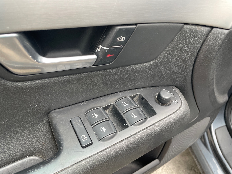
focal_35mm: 26
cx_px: 116
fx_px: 174
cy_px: 87
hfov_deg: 67.3
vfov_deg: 53.1
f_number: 1.6
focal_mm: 4.2
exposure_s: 1/76
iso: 125
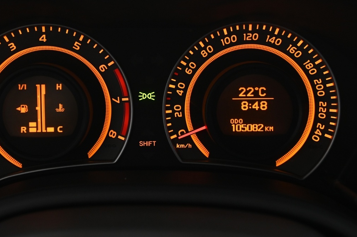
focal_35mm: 71
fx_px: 703
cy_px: 87
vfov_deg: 19.1
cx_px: 145
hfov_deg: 28.4
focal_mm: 44
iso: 2000
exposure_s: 1/20
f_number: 4
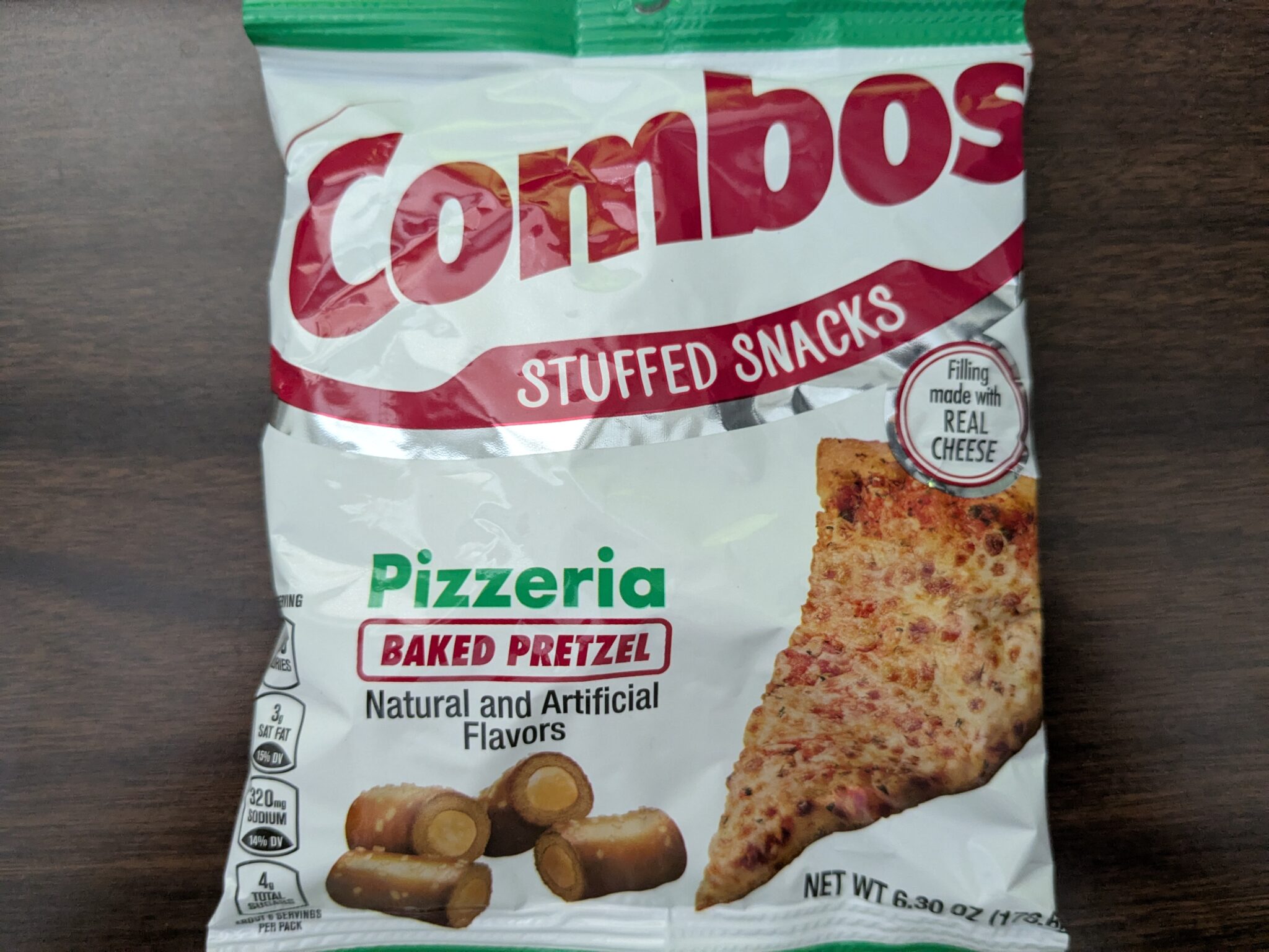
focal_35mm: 27
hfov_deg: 65.3
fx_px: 990
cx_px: 634
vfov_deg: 51.4
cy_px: 476
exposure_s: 1/60
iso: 374
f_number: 1.73
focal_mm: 4.38
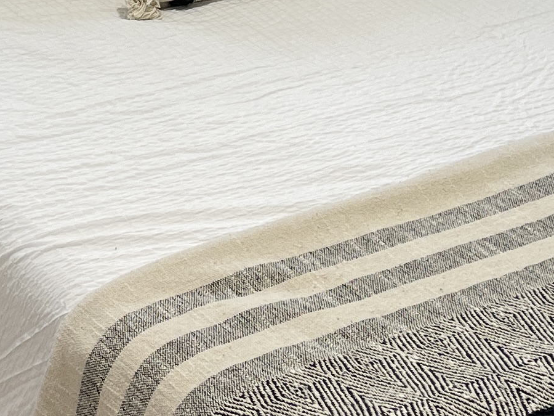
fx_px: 1792
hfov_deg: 17.5
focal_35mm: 112
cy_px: -102
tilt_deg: -24.5
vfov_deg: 12.8
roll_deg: -3.1
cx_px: 155
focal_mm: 5.1
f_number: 1.6
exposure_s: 1/100
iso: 50
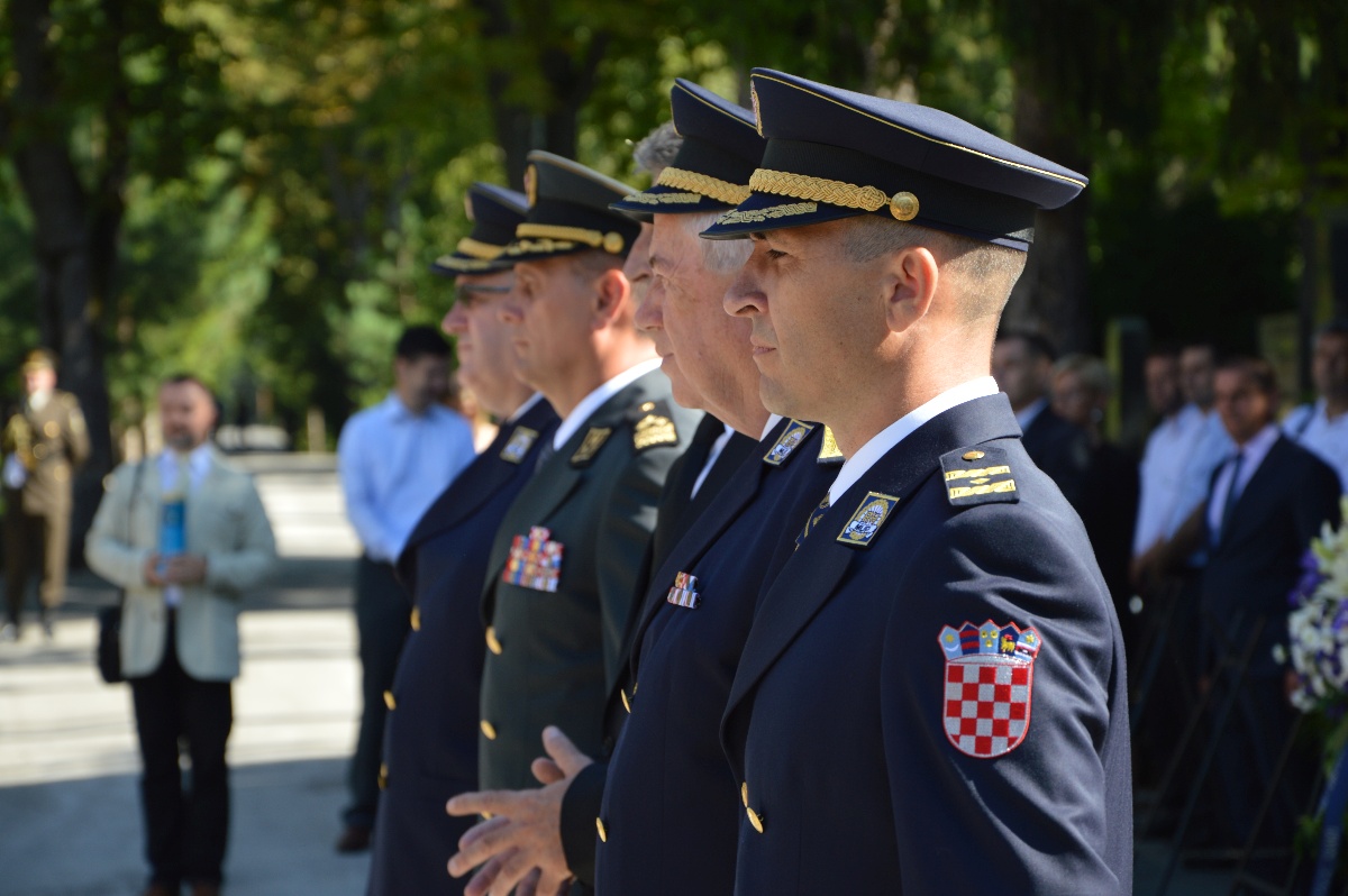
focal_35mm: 147
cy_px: 448
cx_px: 674
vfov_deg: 9.3
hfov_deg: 14.0
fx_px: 5500
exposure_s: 1/125
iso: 110
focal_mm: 98
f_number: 5.6
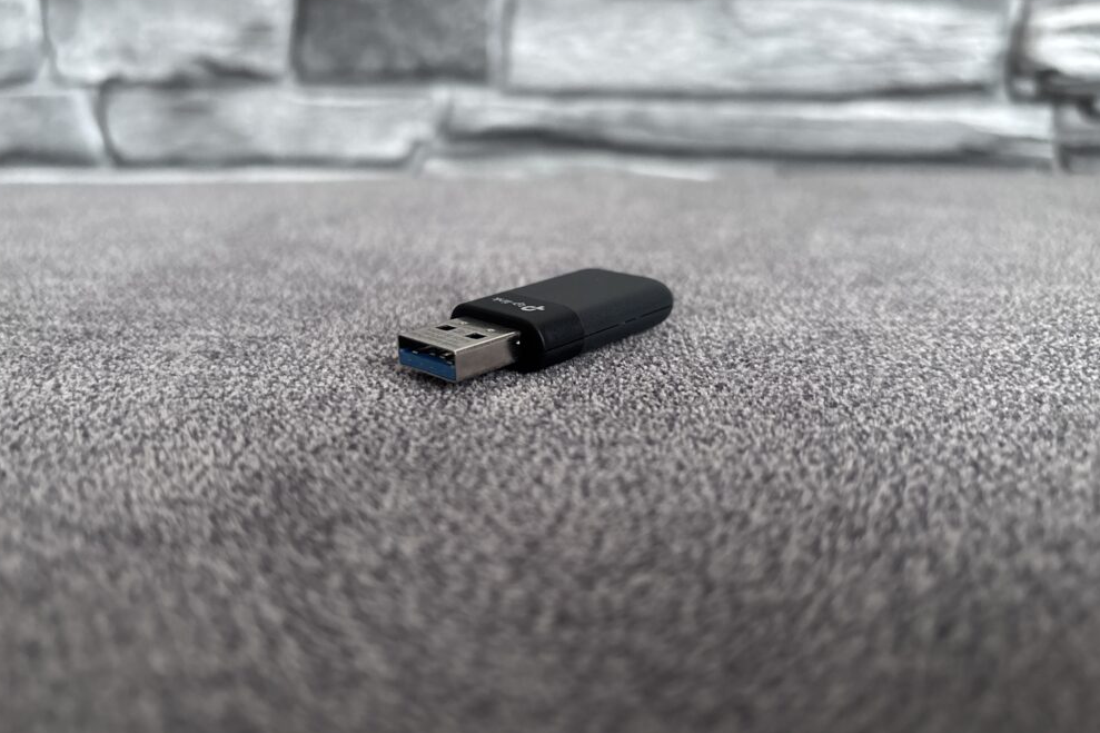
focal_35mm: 28
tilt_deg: -16.2
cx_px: 536
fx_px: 855
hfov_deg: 65.5
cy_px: 339
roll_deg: +0.8
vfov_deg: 46.4
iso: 500
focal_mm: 5.96
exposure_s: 1/45
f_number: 1.6
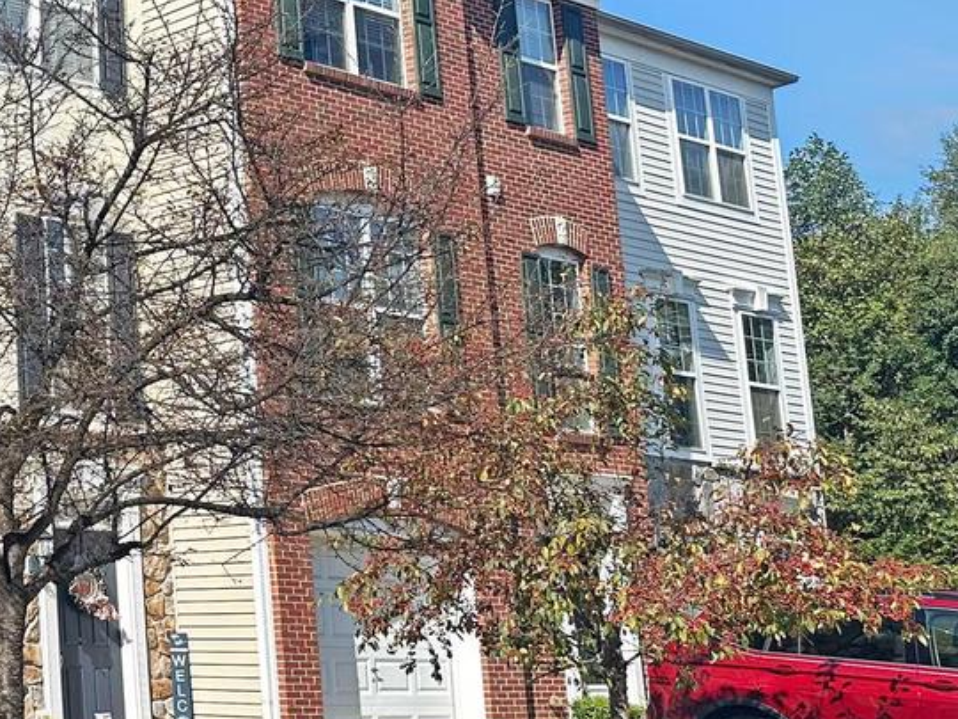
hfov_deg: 25.6
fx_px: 1771
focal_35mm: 64
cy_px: 273
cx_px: -318
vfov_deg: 22.9
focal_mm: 6.86
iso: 80
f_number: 1.78
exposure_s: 1/4184
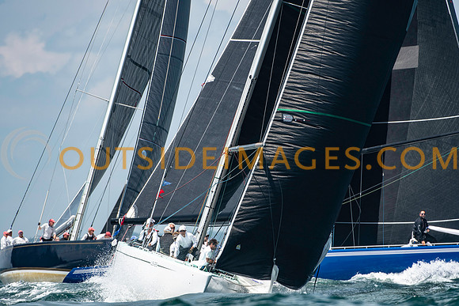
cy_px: 153
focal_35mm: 570
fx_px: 7269
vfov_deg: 2.4
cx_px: 230
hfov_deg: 3.6
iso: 400
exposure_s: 1/2000
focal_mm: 380
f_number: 5.6
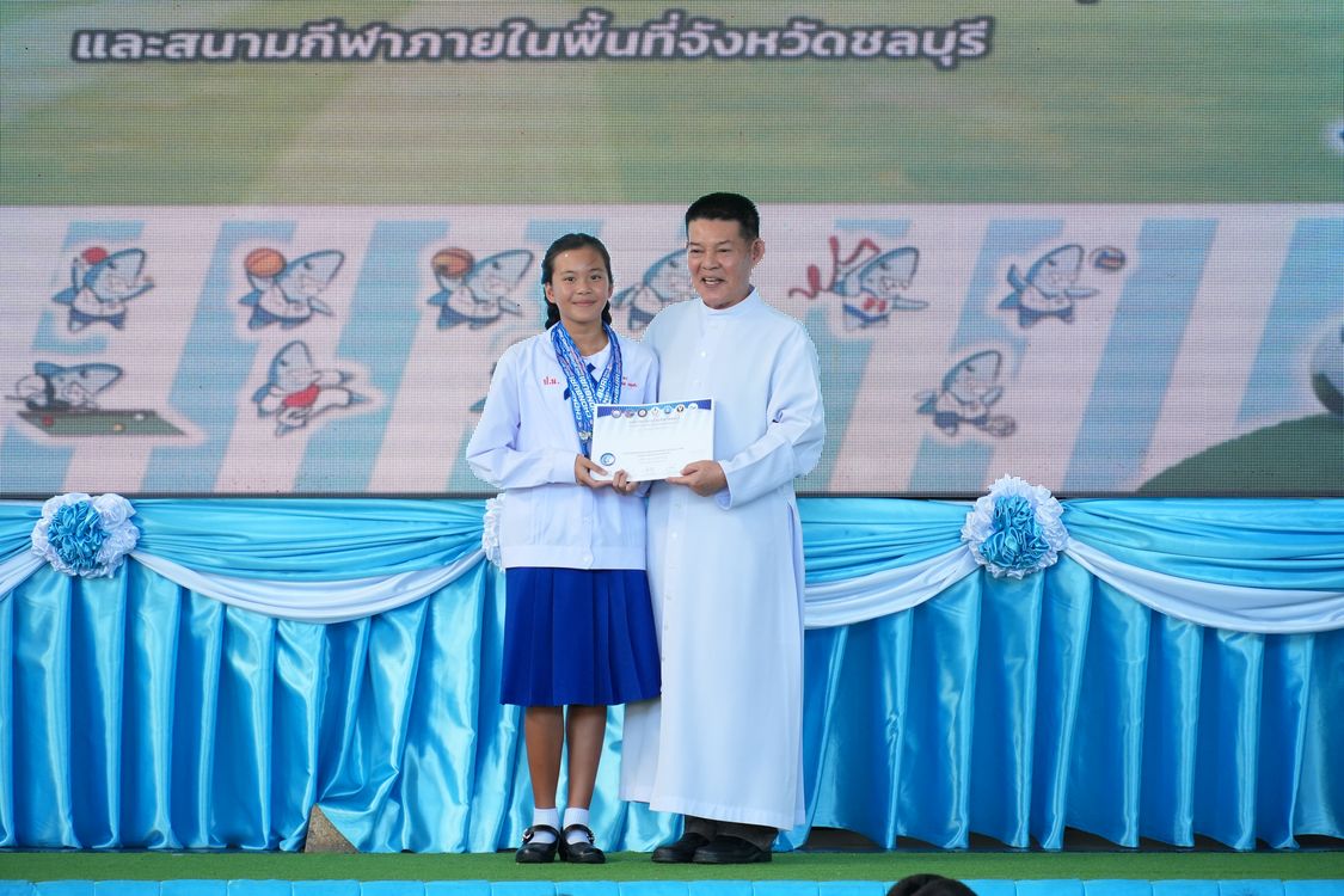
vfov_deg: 7.4
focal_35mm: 184
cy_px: 448
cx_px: 672
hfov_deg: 11.1
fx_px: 6887
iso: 1000
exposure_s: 1/125
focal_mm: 123
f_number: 5.6
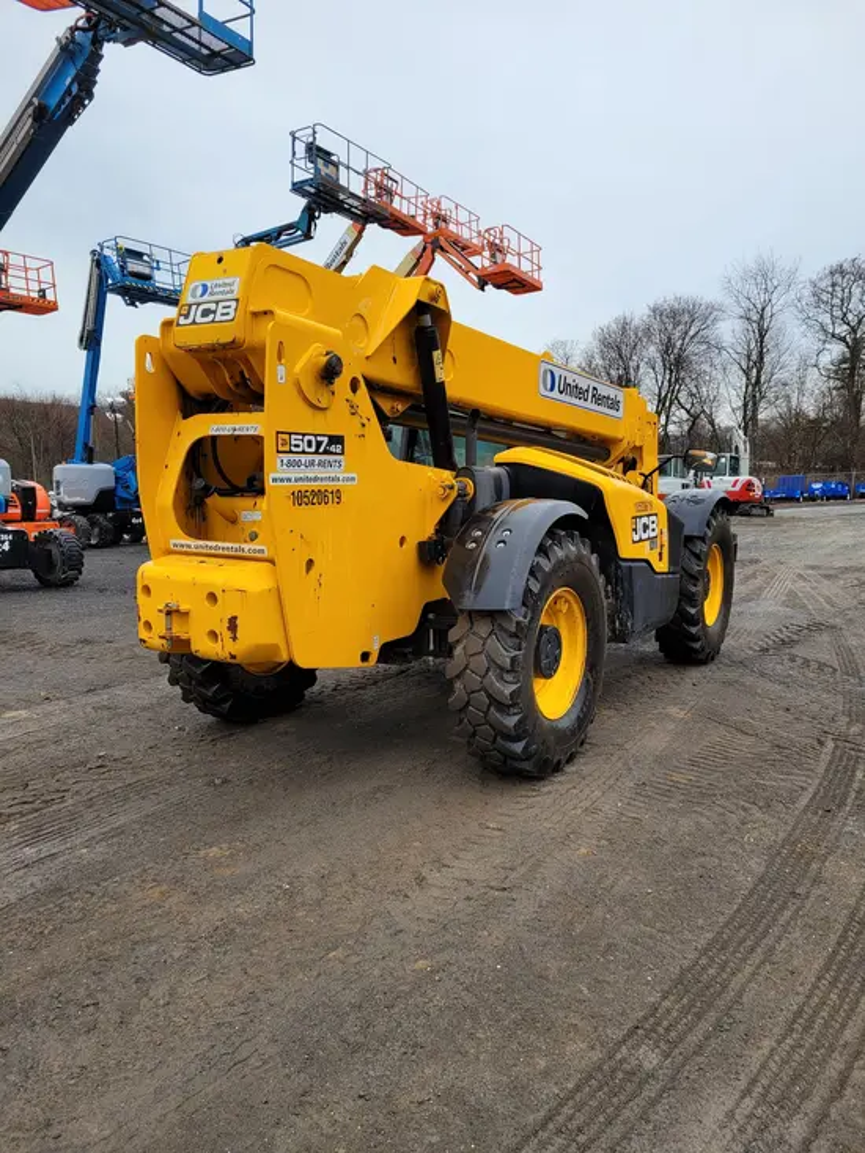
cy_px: 576
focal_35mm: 26
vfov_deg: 67.3
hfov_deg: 53.1
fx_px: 866
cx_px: 432
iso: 40
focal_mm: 5.4
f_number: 1.8
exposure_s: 1/192
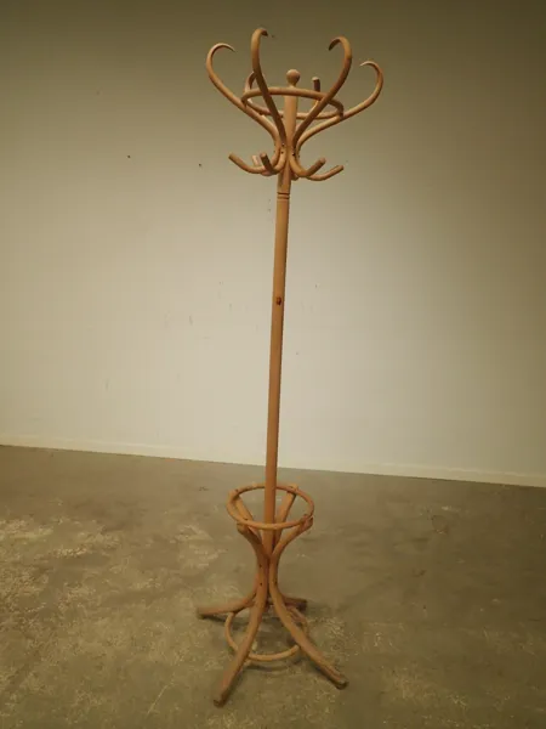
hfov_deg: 54.9
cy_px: 364
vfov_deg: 69.4
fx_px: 526
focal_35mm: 25
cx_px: 273
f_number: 2
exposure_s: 1/60
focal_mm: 4.5
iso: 200
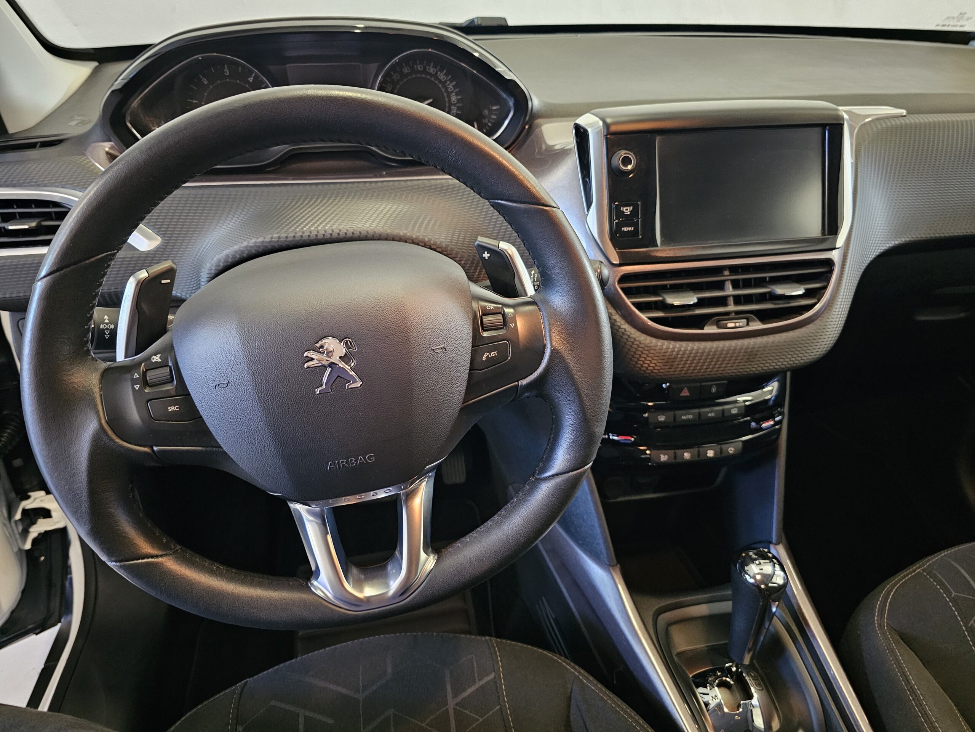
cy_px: 366
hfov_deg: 73.9
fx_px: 648
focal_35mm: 23
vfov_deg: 58.9
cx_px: 488
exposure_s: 1/24
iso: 1000
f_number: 1.7
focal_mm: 6.3
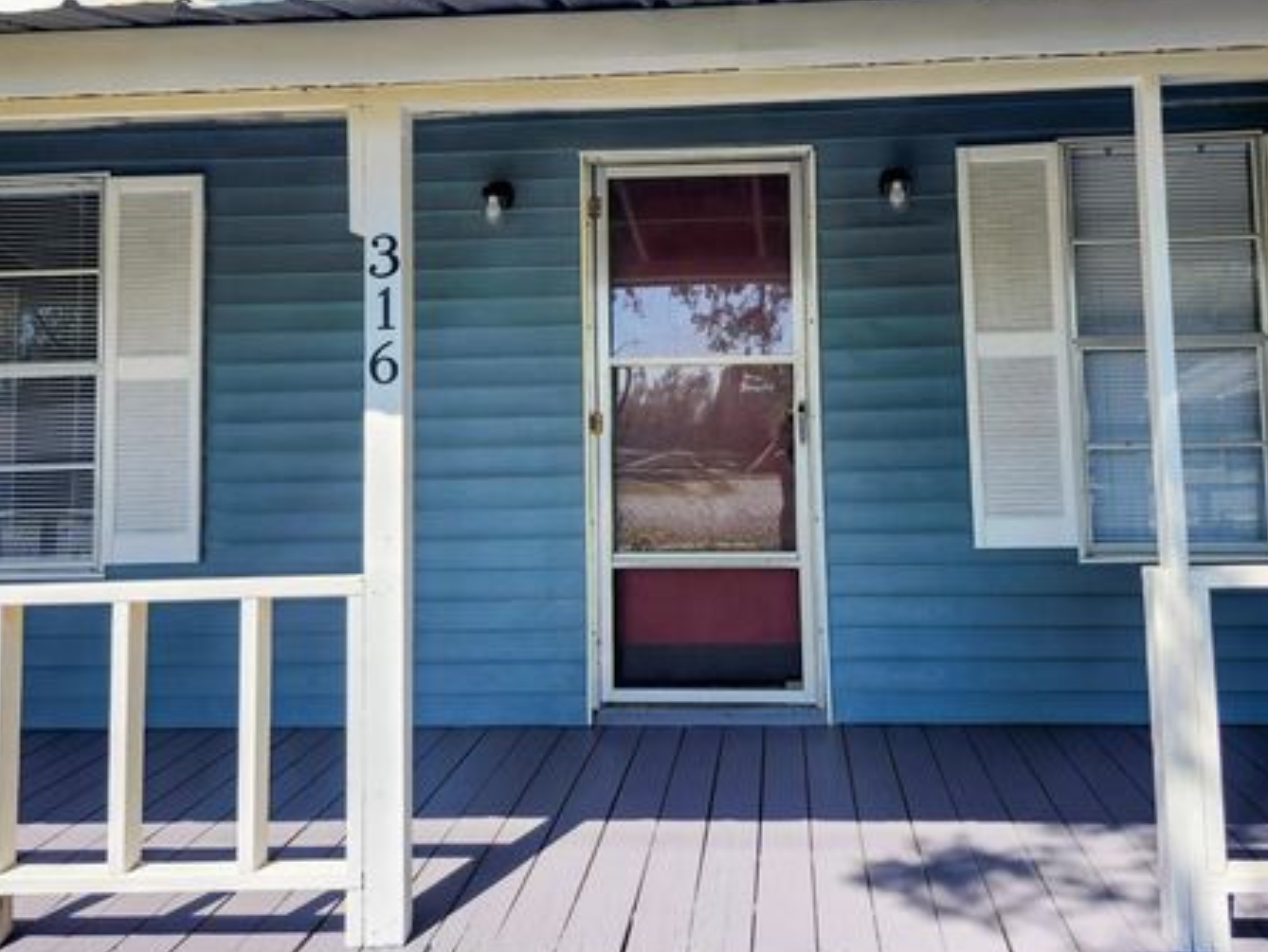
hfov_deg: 55.3
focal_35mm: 33
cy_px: 347
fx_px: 1209
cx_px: 671
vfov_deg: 42.6
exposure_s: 1/1139
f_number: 1.8
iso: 25
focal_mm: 5.54
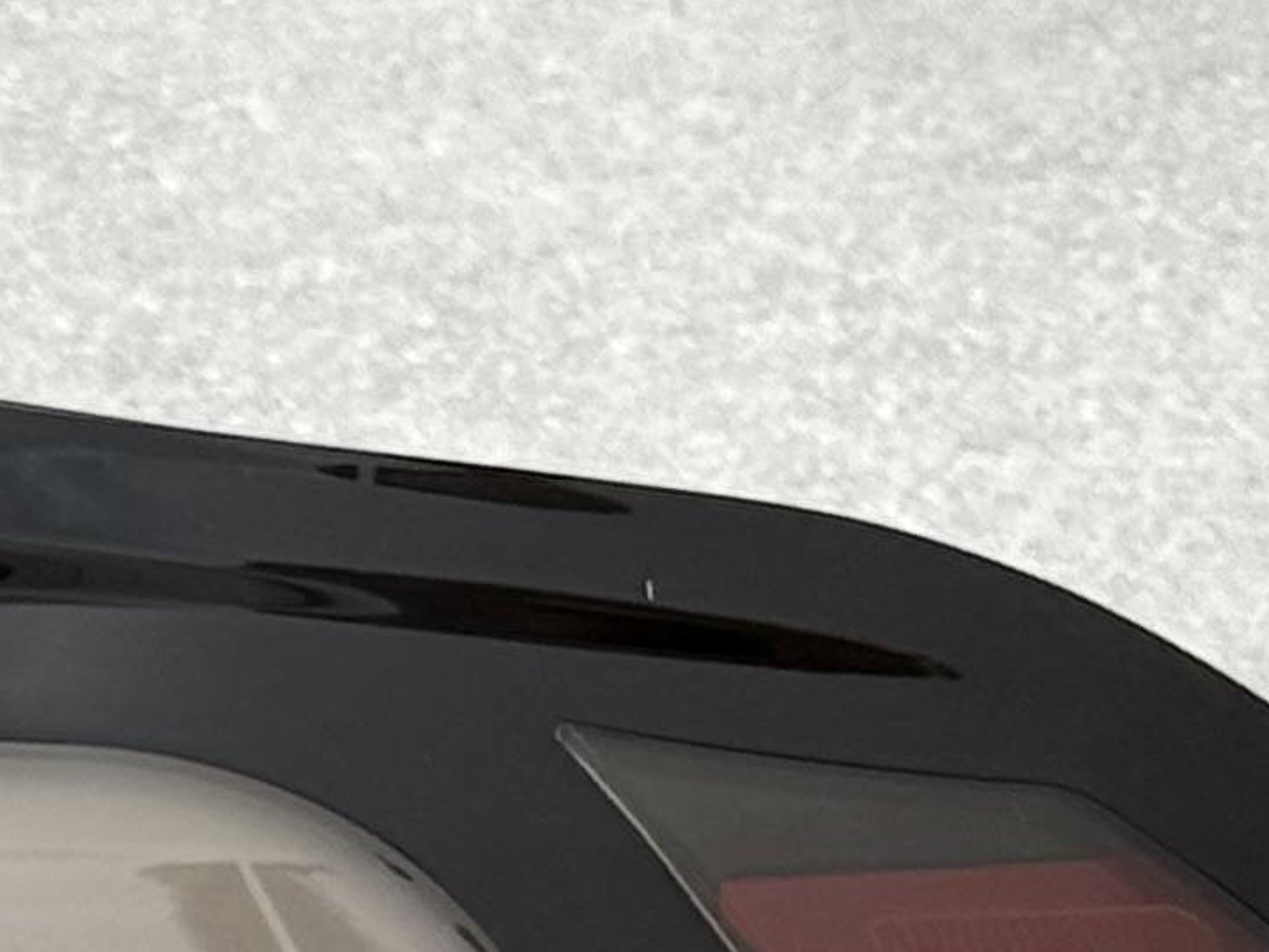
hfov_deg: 7.1
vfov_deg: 5.5
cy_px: 1306
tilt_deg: -38.6
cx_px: -1065
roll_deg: +0.8
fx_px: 9900
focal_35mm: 270
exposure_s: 1/167
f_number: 1.78
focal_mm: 6.76
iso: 64
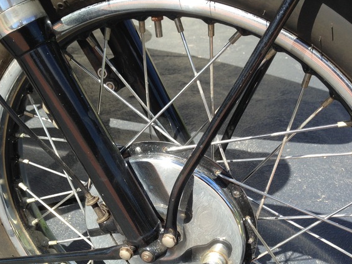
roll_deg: -0.7
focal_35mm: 47
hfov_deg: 40.4
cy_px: 183
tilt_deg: -31.2
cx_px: 167
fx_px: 478
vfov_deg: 30.5
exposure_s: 1/630
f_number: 2.4
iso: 50
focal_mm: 4.12
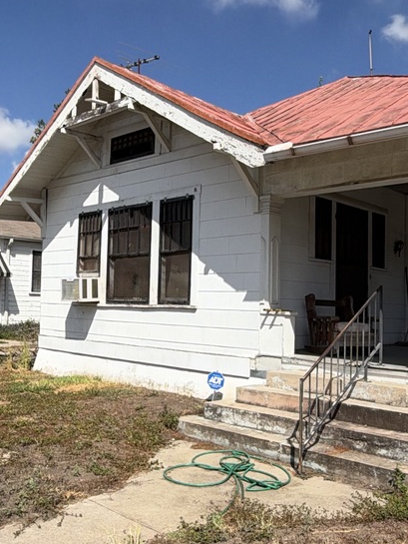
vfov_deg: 50.1
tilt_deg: +3.7
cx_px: 197
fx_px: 581
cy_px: 285
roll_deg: -2.1
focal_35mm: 37
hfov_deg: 38.7
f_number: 2.2
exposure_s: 1/1259
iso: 25
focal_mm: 2.22
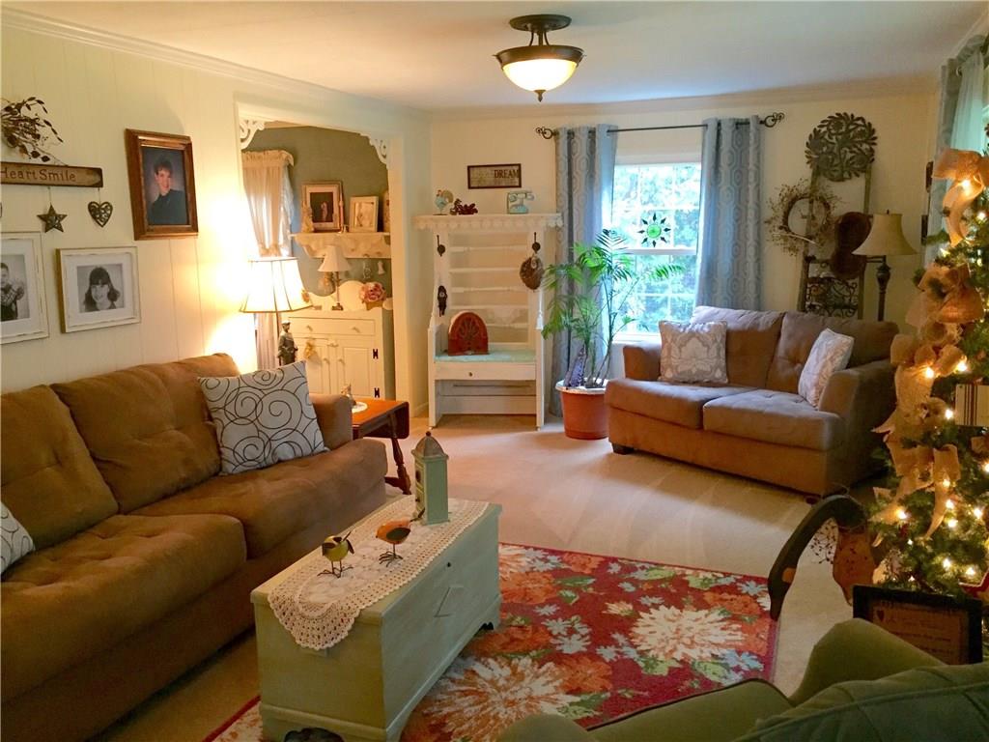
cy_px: 371
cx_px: 494
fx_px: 829
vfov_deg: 48.2
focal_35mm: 29
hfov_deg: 61.7
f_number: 2.2
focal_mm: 4.15
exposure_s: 1/24
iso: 250
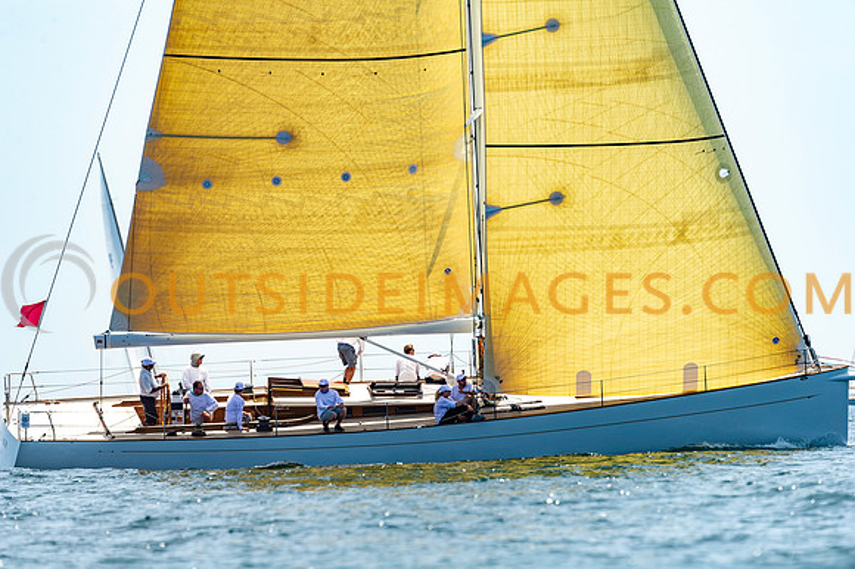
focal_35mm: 600
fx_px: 14241
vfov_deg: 2.3
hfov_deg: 3.4
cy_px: 284
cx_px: 428
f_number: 5.6
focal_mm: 600
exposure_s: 1/2500
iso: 400
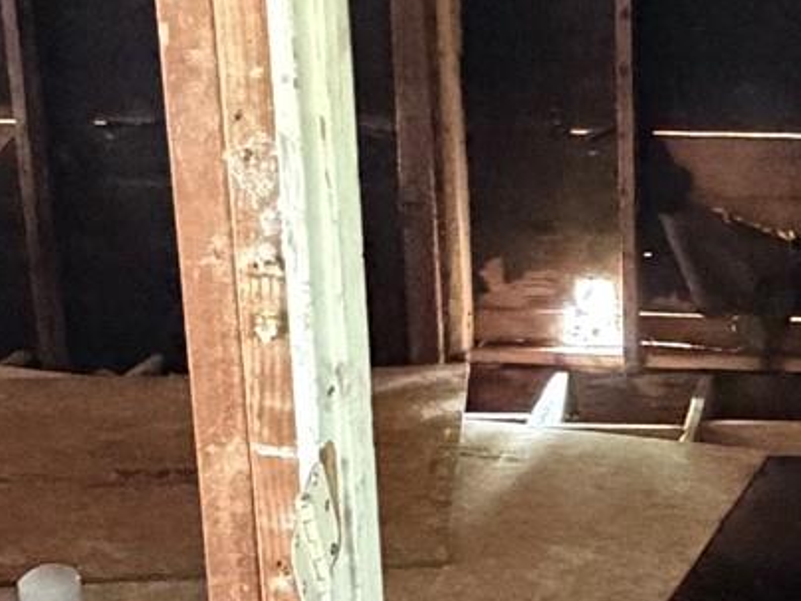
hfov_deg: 26.6
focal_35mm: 71
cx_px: 690
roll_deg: +0.5
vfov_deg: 20.7
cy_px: 220
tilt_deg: -13.5
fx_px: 1643
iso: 1600
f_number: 2.2
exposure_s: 1/40
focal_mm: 2.22
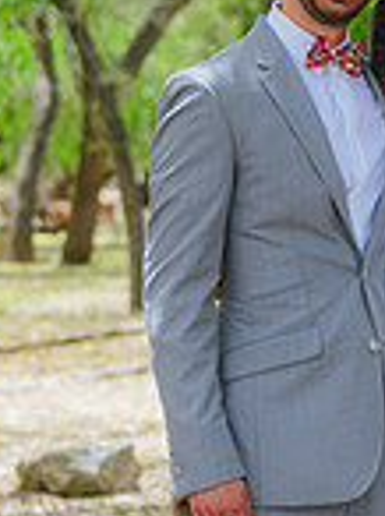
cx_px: 420
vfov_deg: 10.3
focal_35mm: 193
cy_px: 329
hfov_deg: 7.6
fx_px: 2870
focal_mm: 65
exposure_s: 1/400
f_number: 4
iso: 200
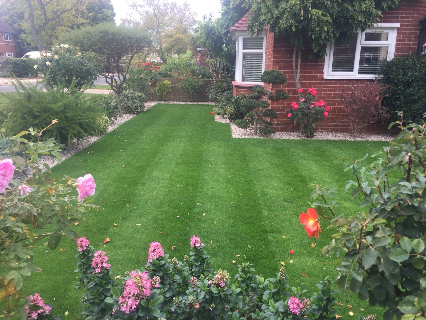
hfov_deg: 61.7
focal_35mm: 29
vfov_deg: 48.2
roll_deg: -1.9
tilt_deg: -13.6
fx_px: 357
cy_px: 160
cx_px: 213
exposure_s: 1/115
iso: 32
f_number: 2.2
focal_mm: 4.15
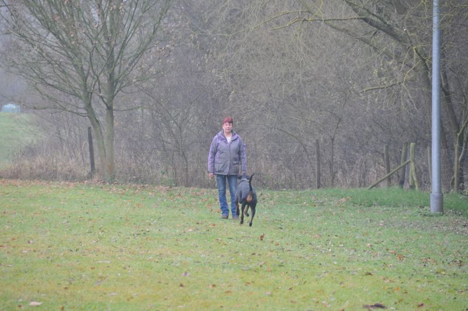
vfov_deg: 4.6
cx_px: 234
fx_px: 3897
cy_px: 156
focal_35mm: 300
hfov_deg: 6.9
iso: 400
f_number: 6.3
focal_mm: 200
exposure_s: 1/80
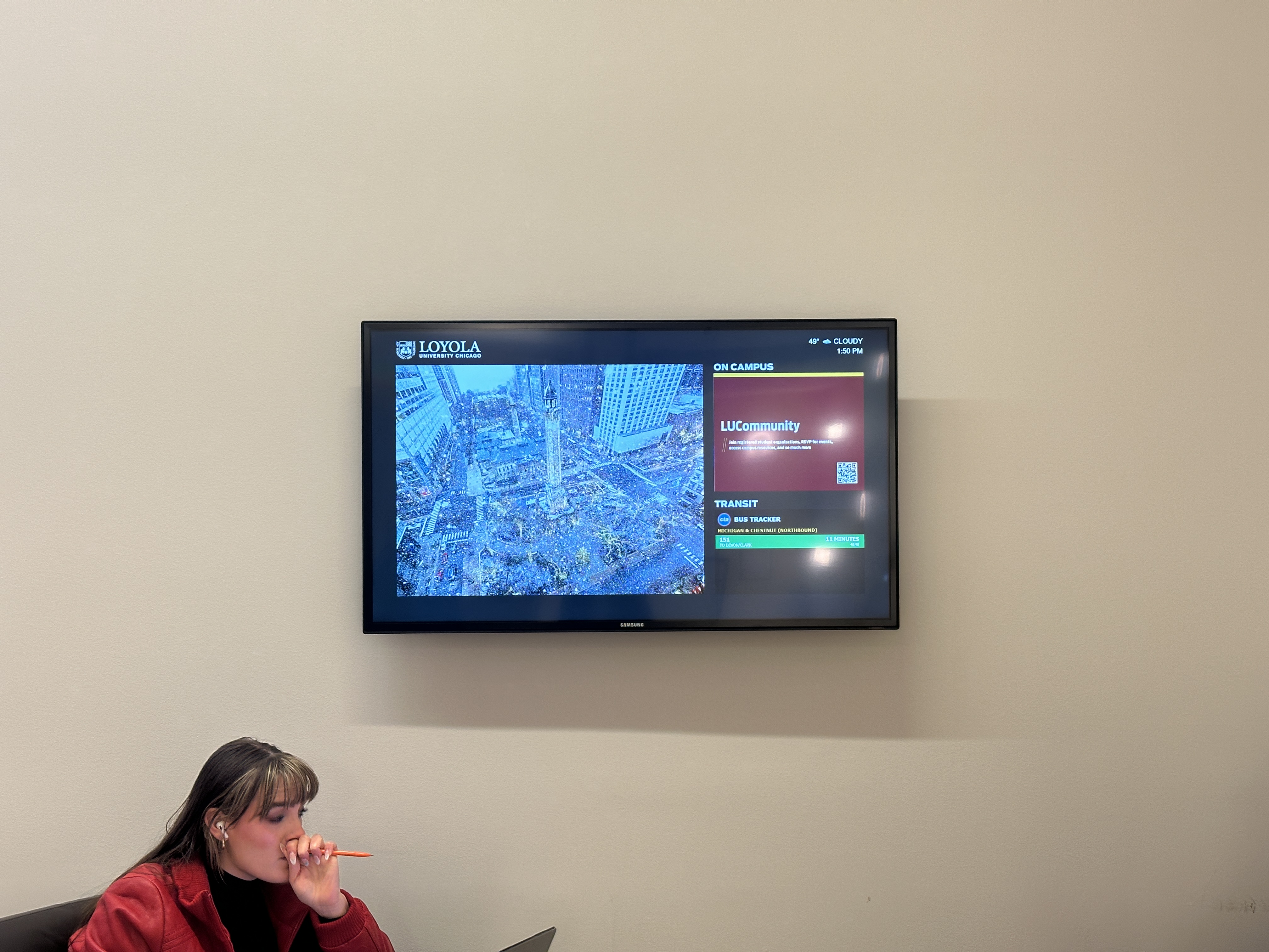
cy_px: 476
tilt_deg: +1.9
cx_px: 634
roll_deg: -0.3
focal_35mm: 48
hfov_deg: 39.7
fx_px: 1760
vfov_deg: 30.3
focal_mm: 6.86
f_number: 1.78
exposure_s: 1/55
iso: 100
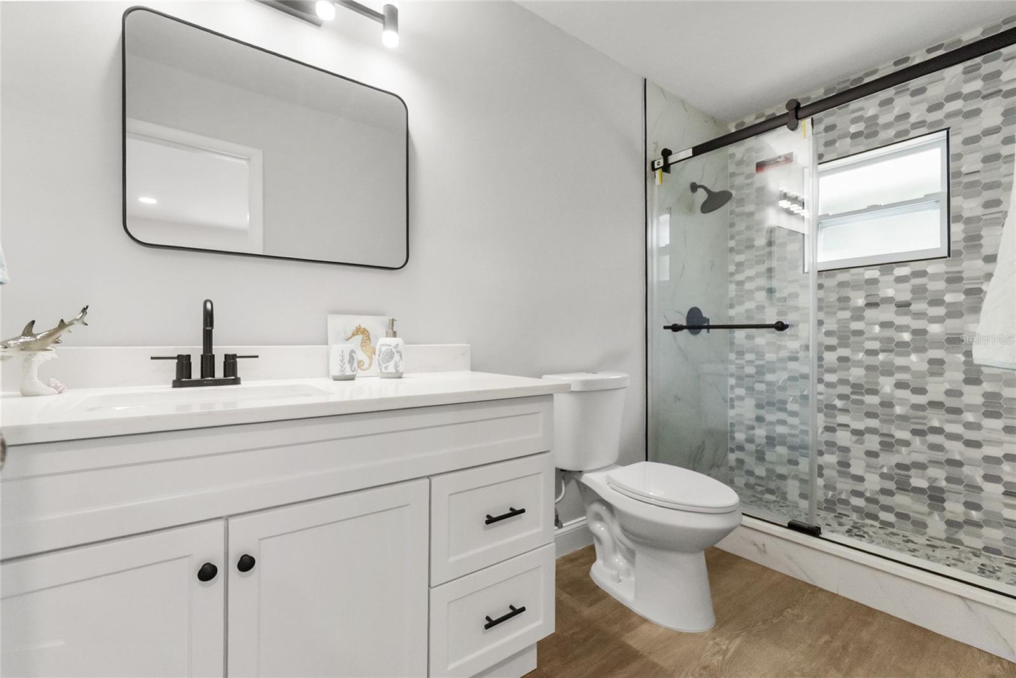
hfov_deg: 100.4
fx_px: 423
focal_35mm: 15
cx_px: 508
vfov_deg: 77.3
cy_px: 339
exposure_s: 1/500
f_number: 4
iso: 2000
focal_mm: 10
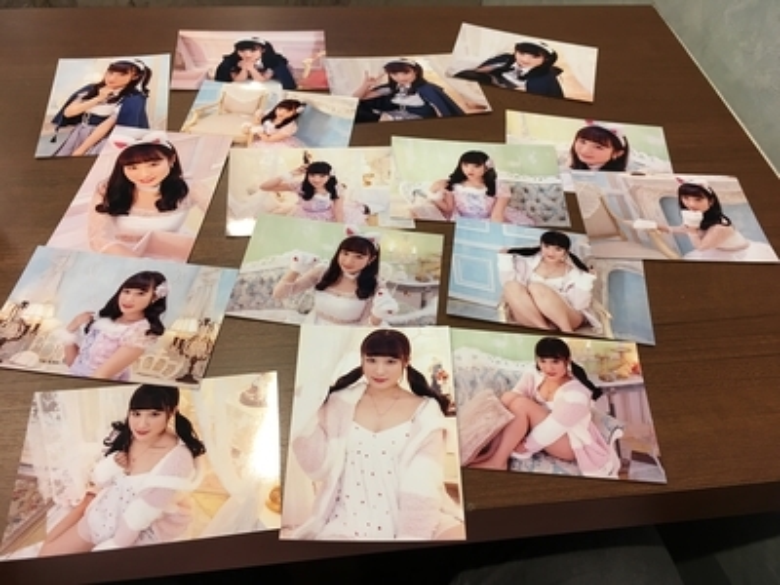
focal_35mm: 29
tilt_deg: -51.1
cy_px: 292
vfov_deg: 48.2
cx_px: 390
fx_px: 653
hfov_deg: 61.7
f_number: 2.2
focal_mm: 4.15
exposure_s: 1/33
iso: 100
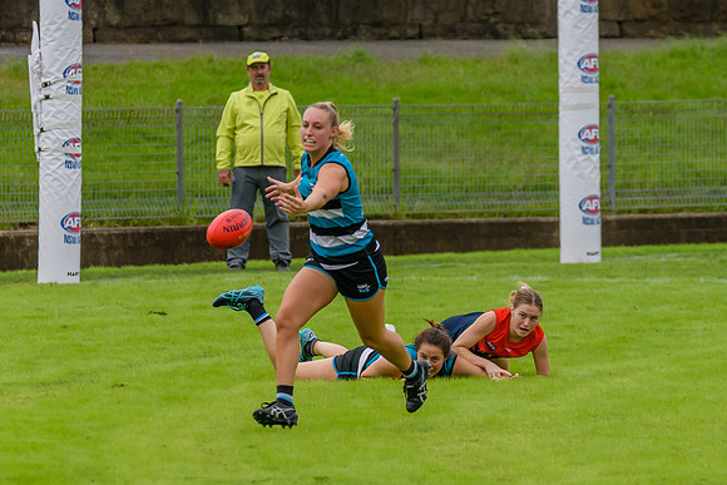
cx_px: 430
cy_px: 327
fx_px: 11273
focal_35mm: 558
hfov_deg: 3.7
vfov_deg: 2.5
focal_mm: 290
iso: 800
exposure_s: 1/2000
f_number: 6.3
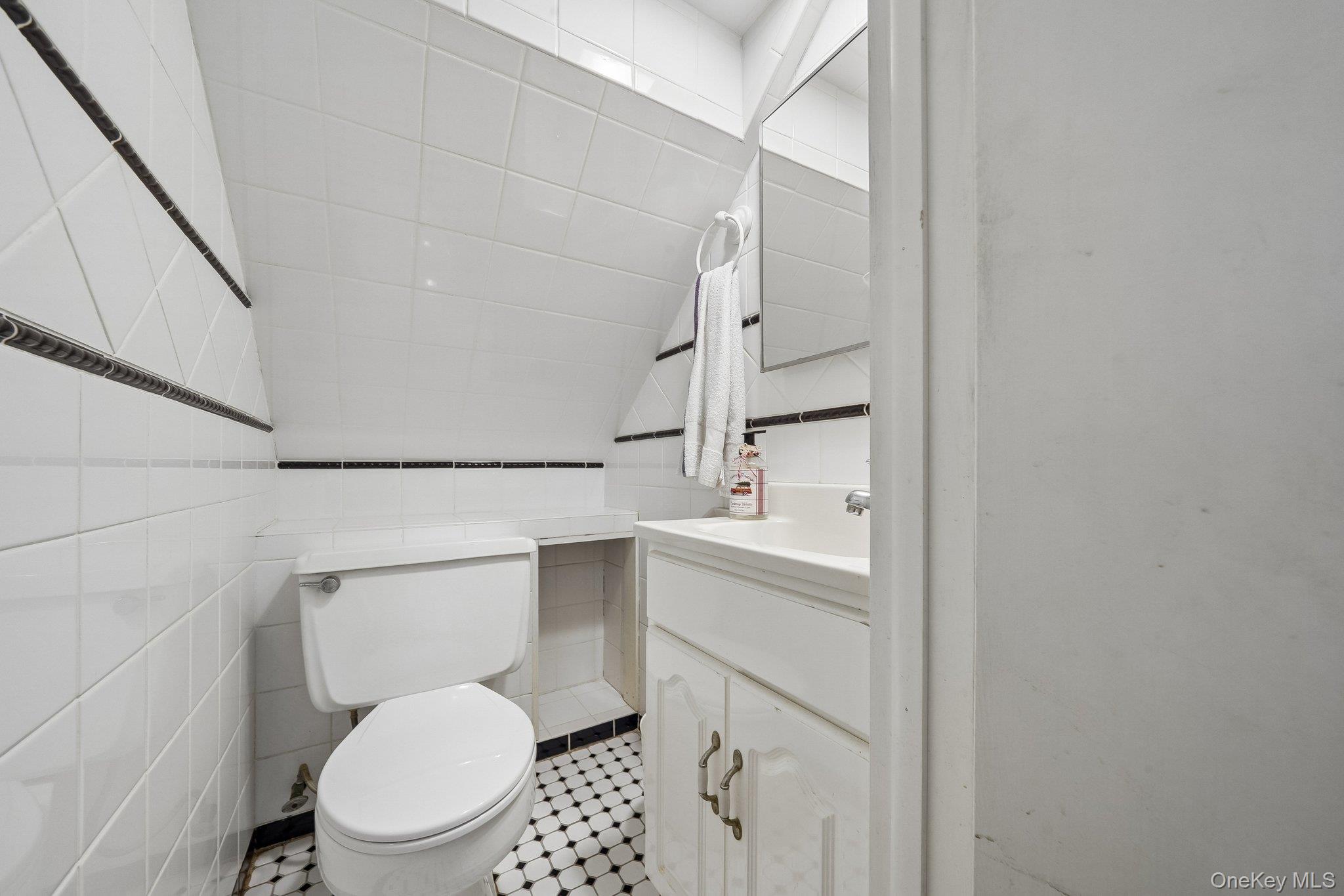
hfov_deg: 112.6
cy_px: 448
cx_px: 672
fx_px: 448
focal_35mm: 12
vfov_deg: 90.0
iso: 500
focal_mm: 12
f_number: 11
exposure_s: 1/2
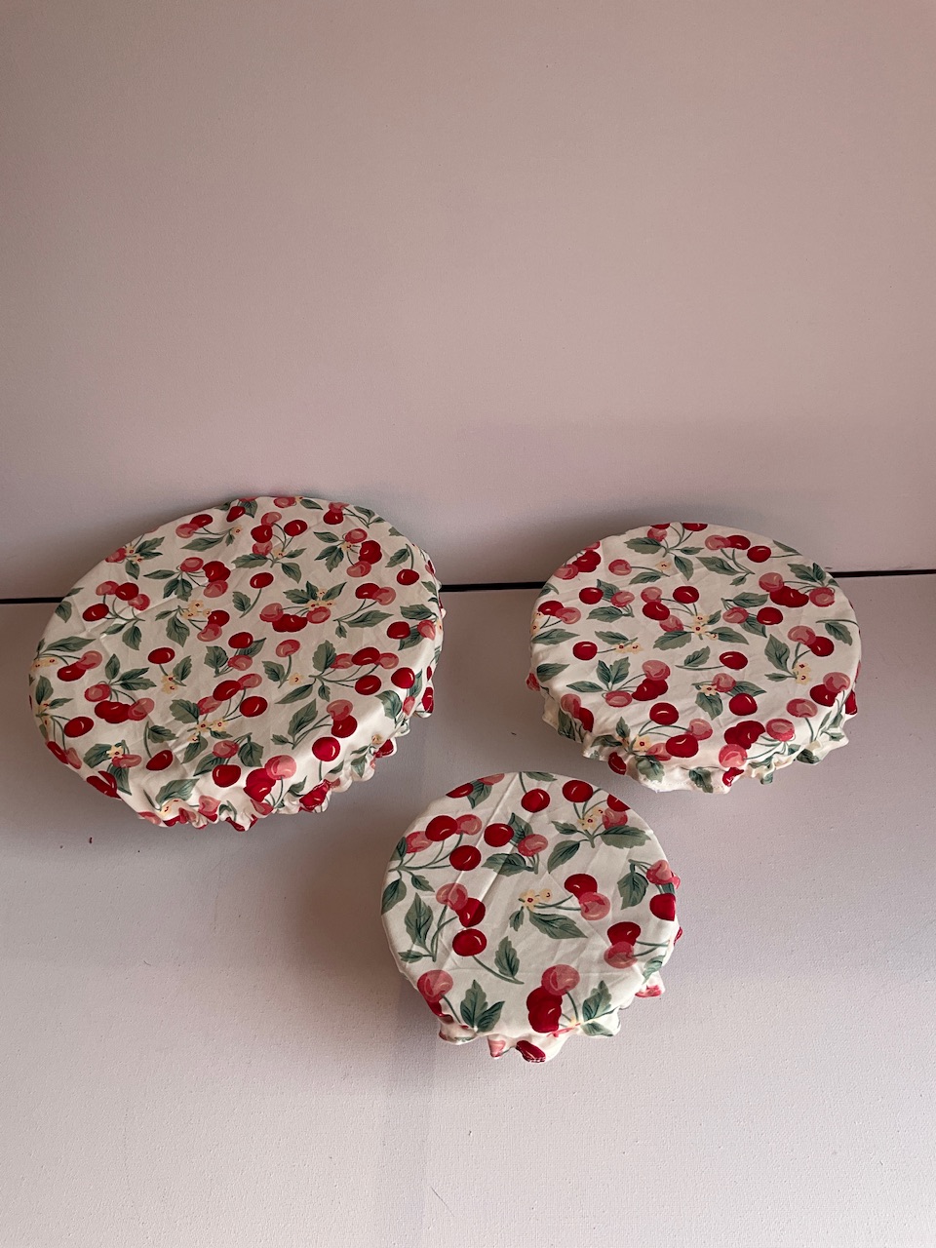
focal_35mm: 29
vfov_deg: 61.7
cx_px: 468
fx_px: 1046
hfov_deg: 48.2
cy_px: 624
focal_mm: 3
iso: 25
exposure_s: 1/574
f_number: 1.8
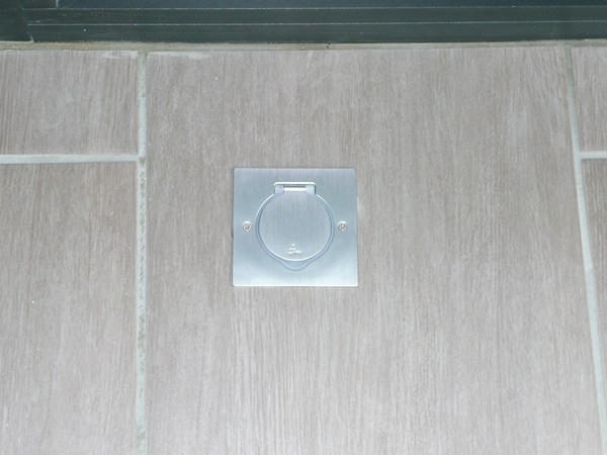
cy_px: 228
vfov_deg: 17.6
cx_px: 304
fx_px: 1473
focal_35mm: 84
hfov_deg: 23.3
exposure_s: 1/30
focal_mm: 13.7
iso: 125
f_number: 4.7
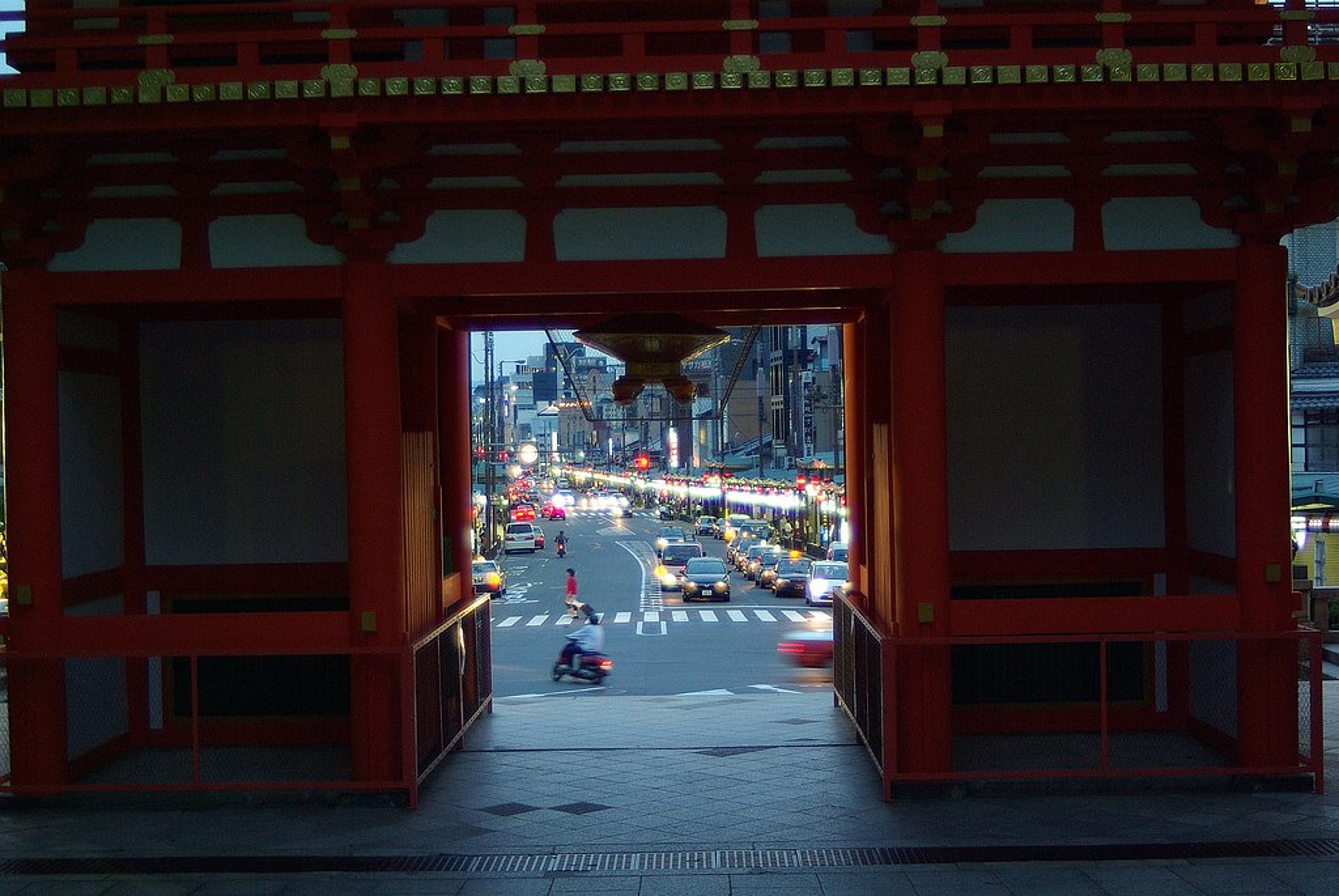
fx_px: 2234
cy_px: 448
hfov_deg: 33.4
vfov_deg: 22.7
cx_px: 670
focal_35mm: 60
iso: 400
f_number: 4
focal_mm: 40
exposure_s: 1/15
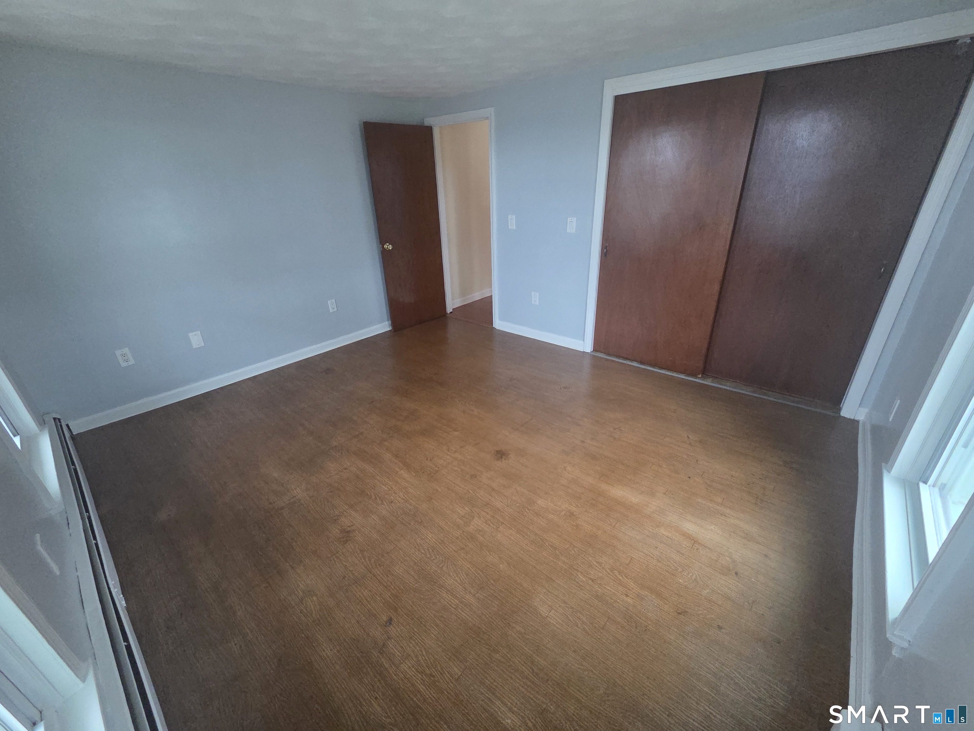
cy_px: 366
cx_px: 487
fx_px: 366
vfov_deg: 89.9
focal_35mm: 13
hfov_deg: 106.2
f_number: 2.2
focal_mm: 2.2
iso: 1250
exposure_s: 1/60
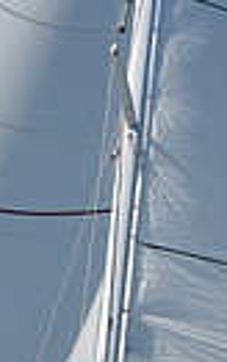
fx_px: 3480
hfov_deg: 3.7
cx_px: 108
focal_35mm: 352
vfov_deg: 5.9
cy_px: 446
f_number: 6.3
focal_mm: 78
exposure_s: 1/1000
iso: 250
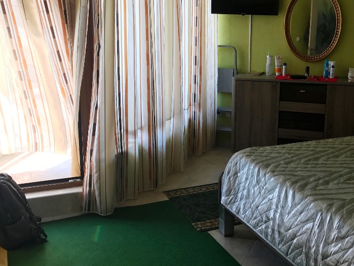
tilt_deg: -13.3
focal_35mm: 41
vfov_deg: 35.1
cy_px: 124
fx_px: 419
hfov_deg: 45.5
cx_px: 216
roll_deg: -1.4
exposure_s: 1/100
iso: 25
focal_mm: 3.99
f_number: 1.8
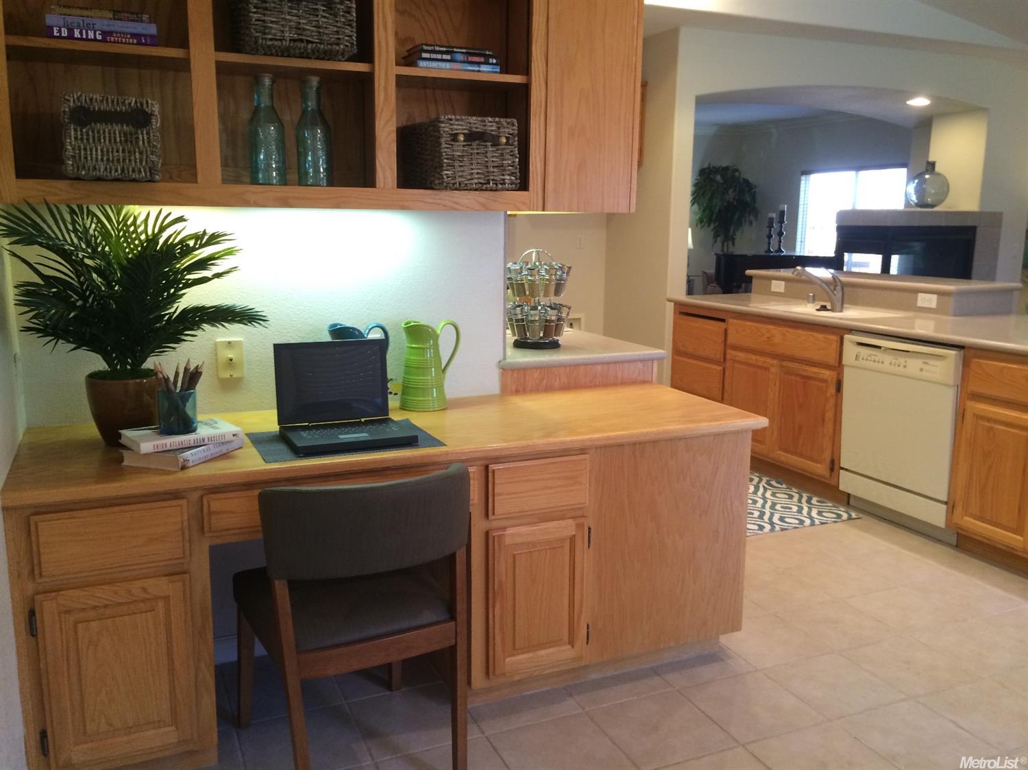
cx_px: 514
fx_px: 861
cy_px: 385
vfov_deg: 48.2
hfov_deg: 61.7
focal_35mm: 29
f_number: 2.2
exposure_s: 1/30
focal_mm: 4.15
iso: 125
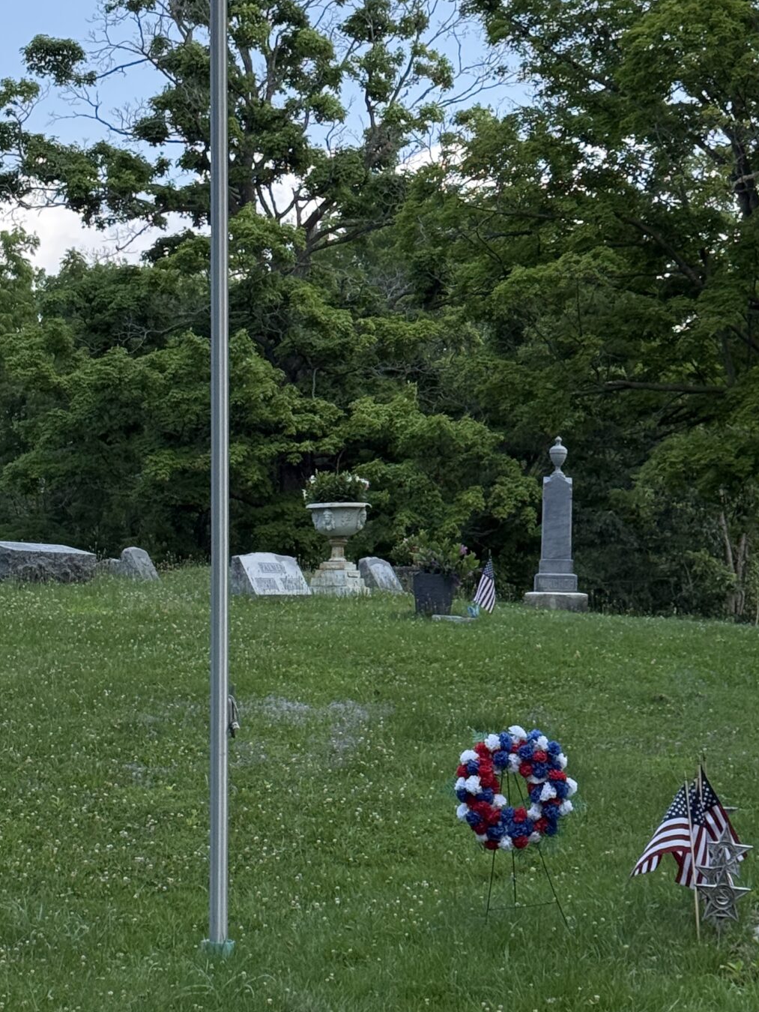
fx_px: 2660
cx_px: 492
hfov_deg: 16.2
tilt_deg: +6.1
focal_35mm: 91
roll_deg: -2.8
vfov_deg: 21.4
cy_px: 262
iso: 64
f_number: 1.78
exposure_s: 1/2494
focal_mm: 6.76
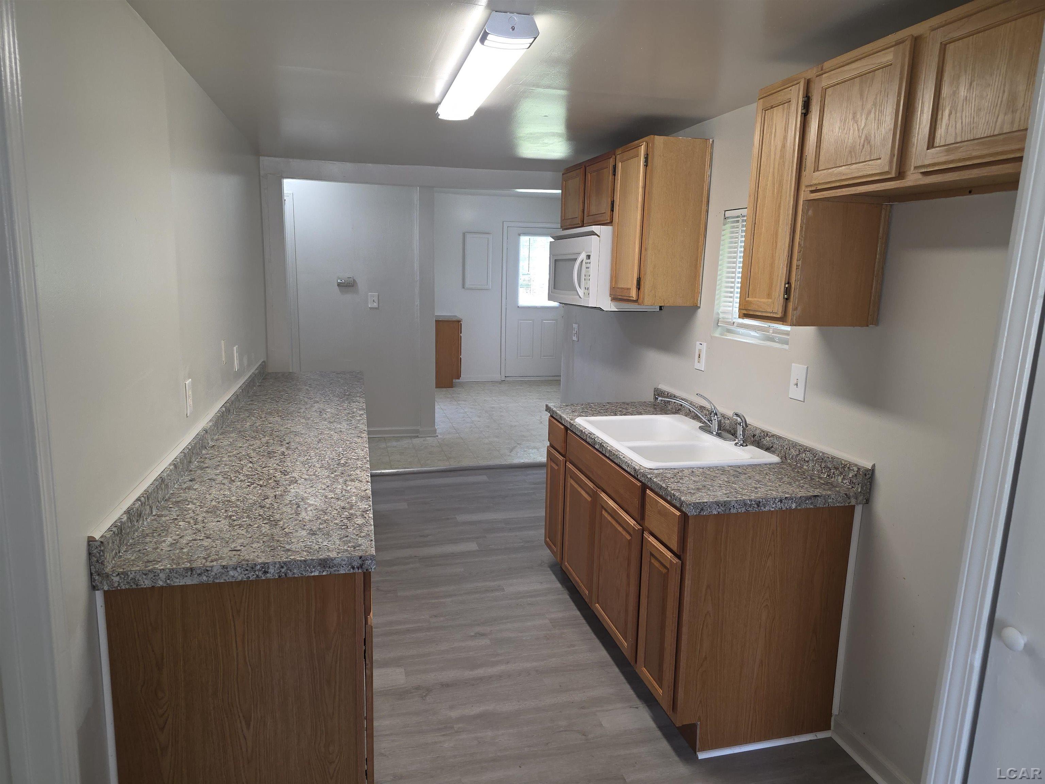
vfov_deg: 58.9
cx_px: 522
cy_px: 392
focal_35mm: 23
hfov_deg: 73.9
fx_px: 694
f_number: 1.7
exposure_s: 1/60
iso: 80
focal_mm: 6.3
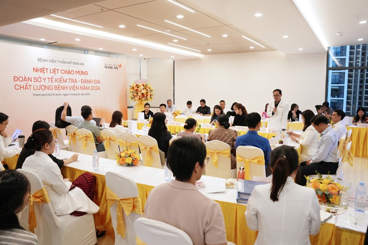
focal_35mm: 28
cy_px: 122
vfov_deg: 46.4
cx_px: 184
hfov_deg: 65.5
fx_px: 286
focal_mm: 28
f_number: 4
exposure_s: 1/160
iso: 1600
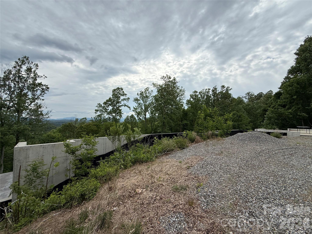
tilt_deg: +2.1
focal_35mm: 14
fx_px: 126
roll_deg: +0.3
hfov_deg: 102.1
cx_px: 156
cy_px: 117
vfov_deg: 85.7
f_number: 2.2
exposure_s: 1/2611
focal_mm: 2.22
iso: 64
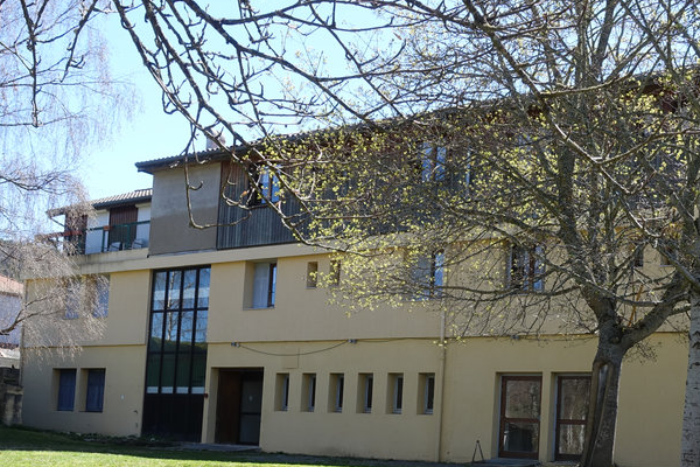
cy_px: 382
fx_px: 1069
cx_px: 412
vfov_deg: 24.2
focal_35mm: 55
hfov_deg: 36.1
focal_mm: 12.06
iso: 125
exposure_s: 1/160
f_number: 5.6
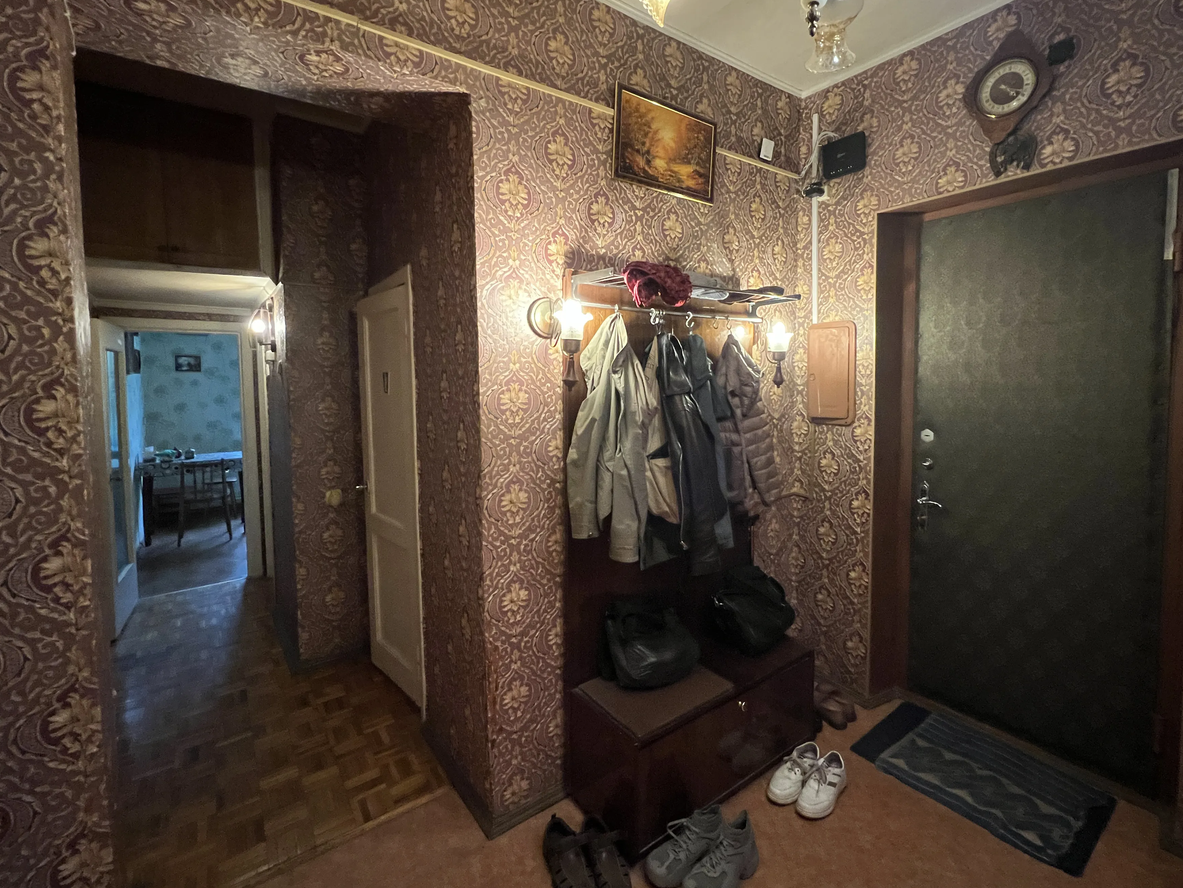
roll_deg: +0.8
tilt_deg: -3.0
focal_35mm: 15
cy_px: 407
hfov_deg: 97.9
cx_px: 642
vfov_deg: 81.6
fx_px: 513
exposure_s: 1/50
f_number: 1.8
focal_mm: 1.57
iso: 500
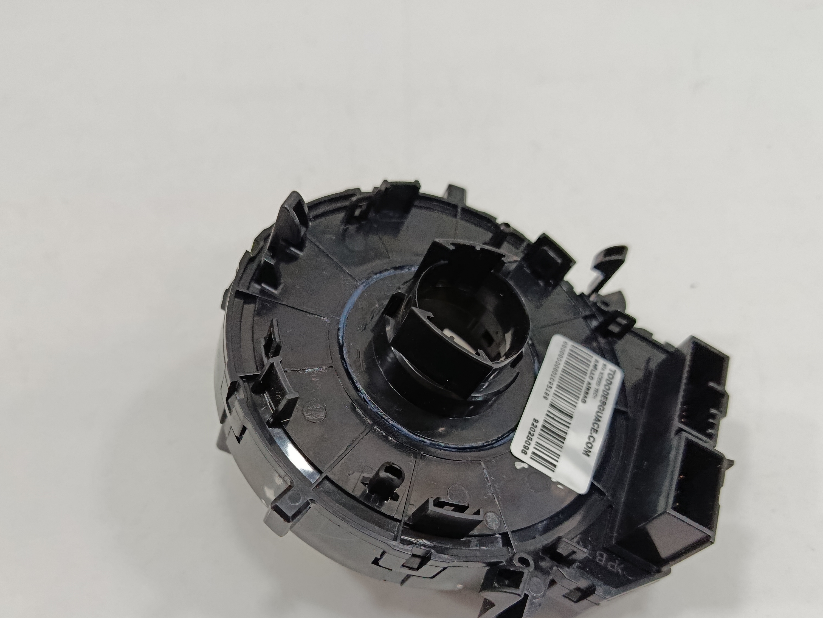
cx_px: 395
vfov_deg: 43.6
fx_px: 761
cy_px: 403
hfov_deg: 56.8
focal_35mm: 32
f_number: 1.7
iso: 960
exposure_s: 1/100
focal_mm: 5.24
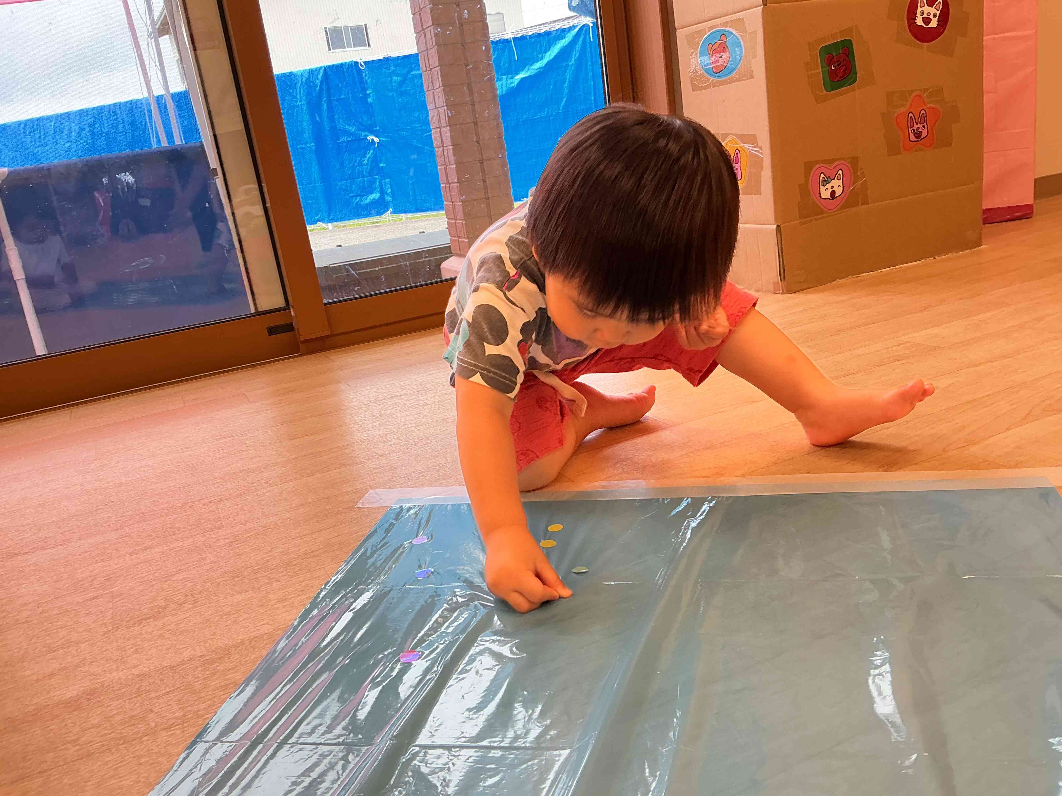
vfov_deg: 48.2
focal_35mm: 29
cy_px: 398
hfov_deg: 61.7
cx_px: 531
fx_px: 890
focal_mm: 3
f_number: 1.8
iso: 20
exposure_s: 1/100
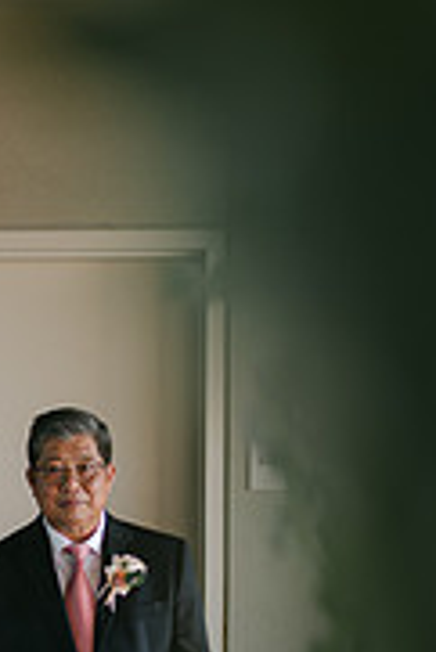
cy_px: 749
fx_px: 3826
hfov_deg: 6.5
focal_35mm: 211
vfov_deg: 9.6
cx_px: -94
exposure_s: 1/250
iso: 140
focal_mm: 85
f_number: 1.8
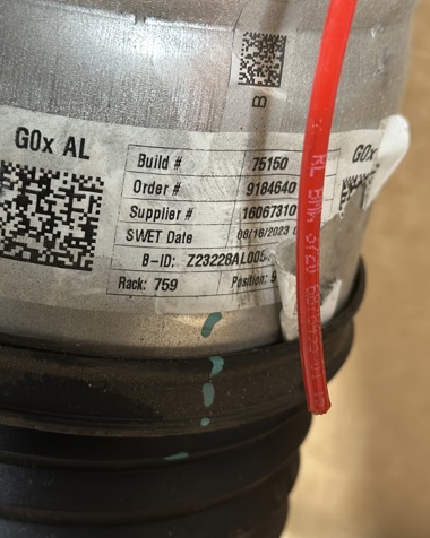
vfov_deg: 30.0
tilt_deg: -41.9
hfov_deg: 24.0
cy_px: 270
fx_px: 1003
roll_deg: +5.5
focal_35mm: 63
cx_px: 123
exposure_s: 1/33
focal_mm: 6.86
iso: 400
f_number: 1.78
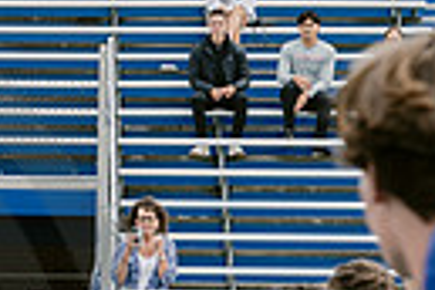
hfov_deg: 6.4
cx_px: -428
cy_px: 491
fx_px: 3806
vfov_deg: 4.3
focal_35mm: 315
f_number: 5.6
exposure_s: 1/500
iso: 400
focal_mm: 70
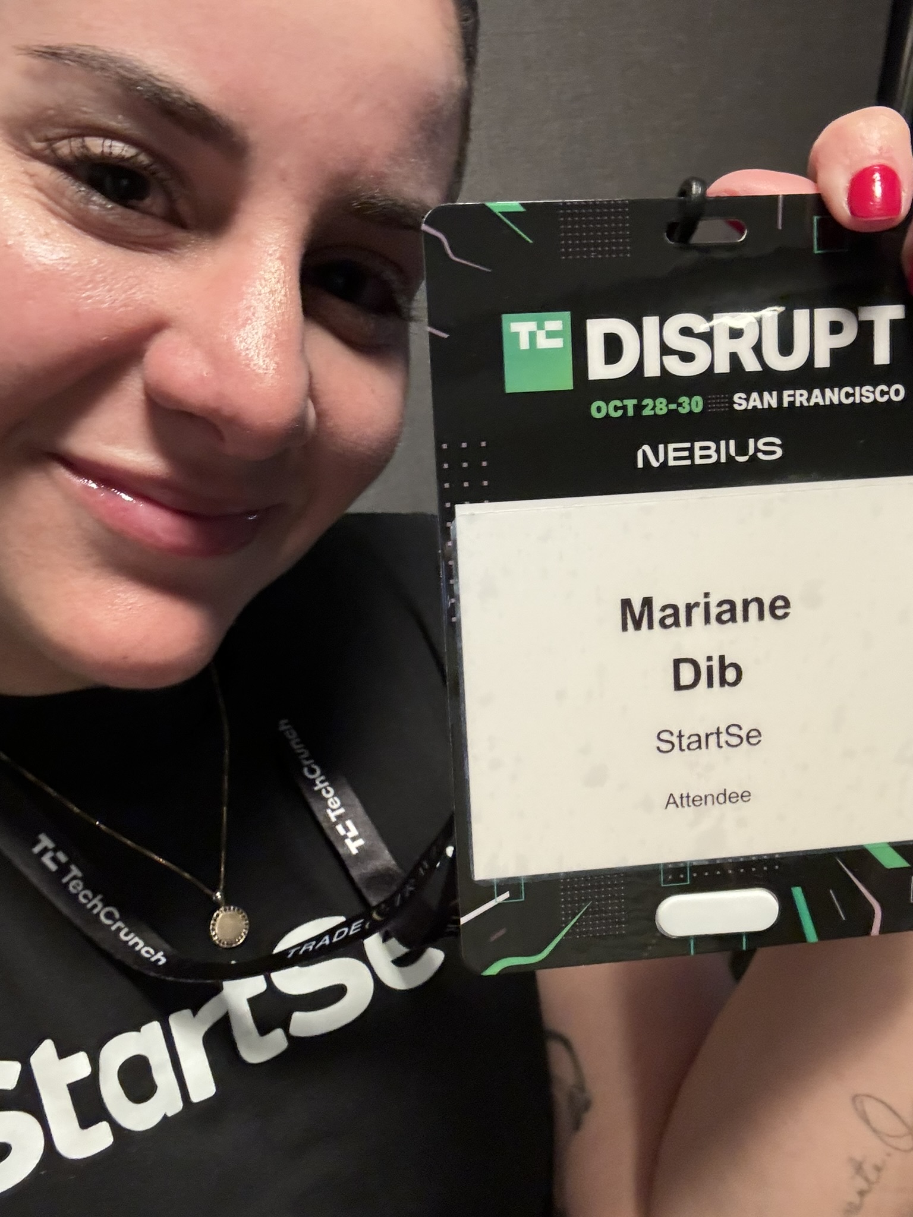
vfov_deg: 60.0
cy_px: 608
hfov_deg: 46.8
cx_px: 456
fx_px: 1055
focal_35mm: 30
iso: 400
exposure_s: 1/30
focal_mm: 2.69
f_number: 1.9
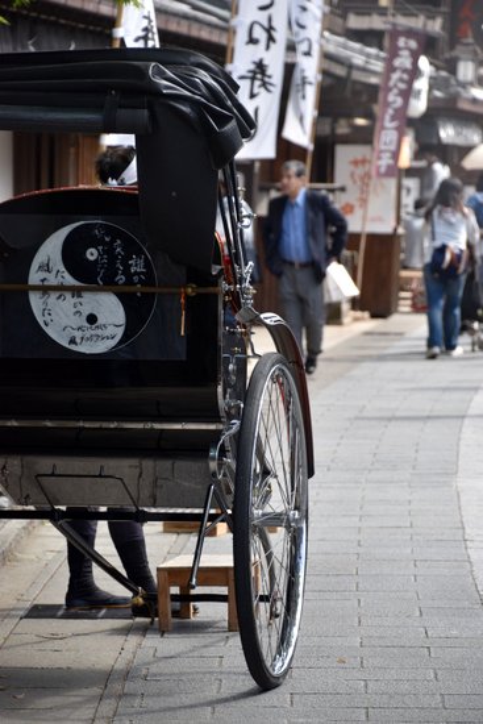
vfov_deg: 9.8
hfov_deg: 6.5
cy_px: 362
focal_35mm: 210
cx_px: 242
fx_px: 4223
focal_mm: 140
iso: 320
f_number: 6
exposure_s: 1/500
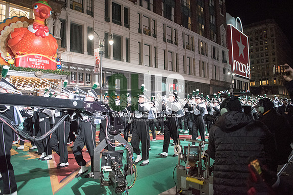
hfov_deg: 73.7
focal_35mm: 24
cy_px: 98
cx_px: 146
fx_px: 195
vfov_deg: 53.2
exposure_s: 1/1250
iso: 8000
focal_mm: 24
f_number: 2.8
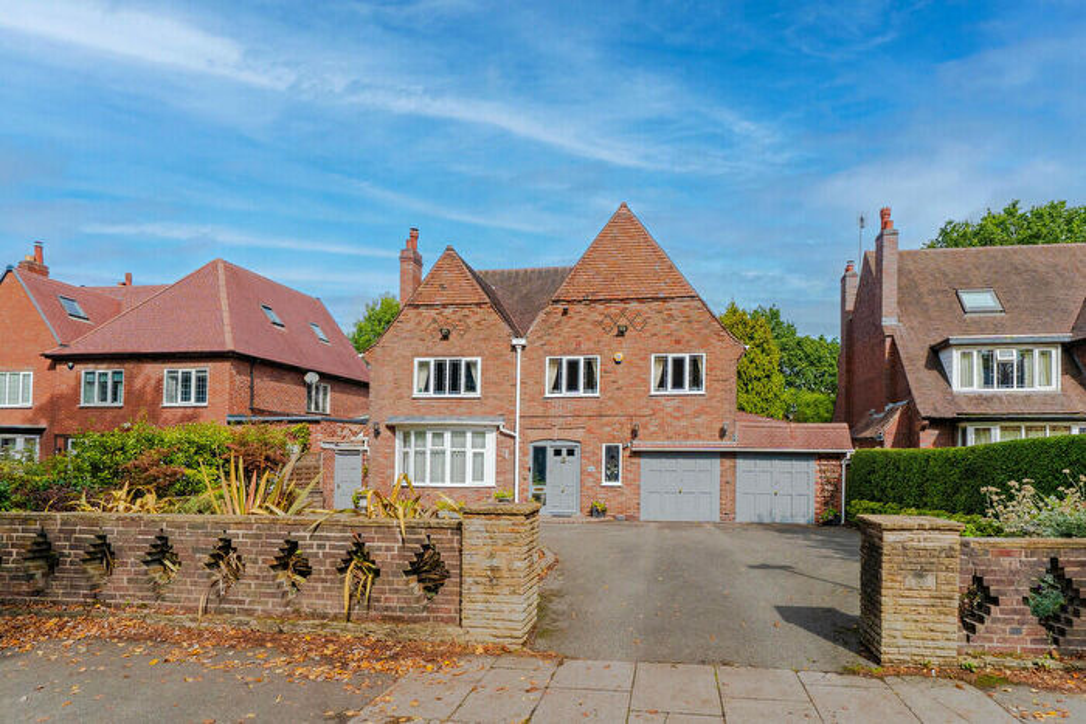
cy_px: 362
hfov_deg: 96.7
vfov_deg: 73.8
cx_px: 543
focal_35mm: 16
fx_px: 483
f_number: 8
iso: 640
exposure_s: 1/2000
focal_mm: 16
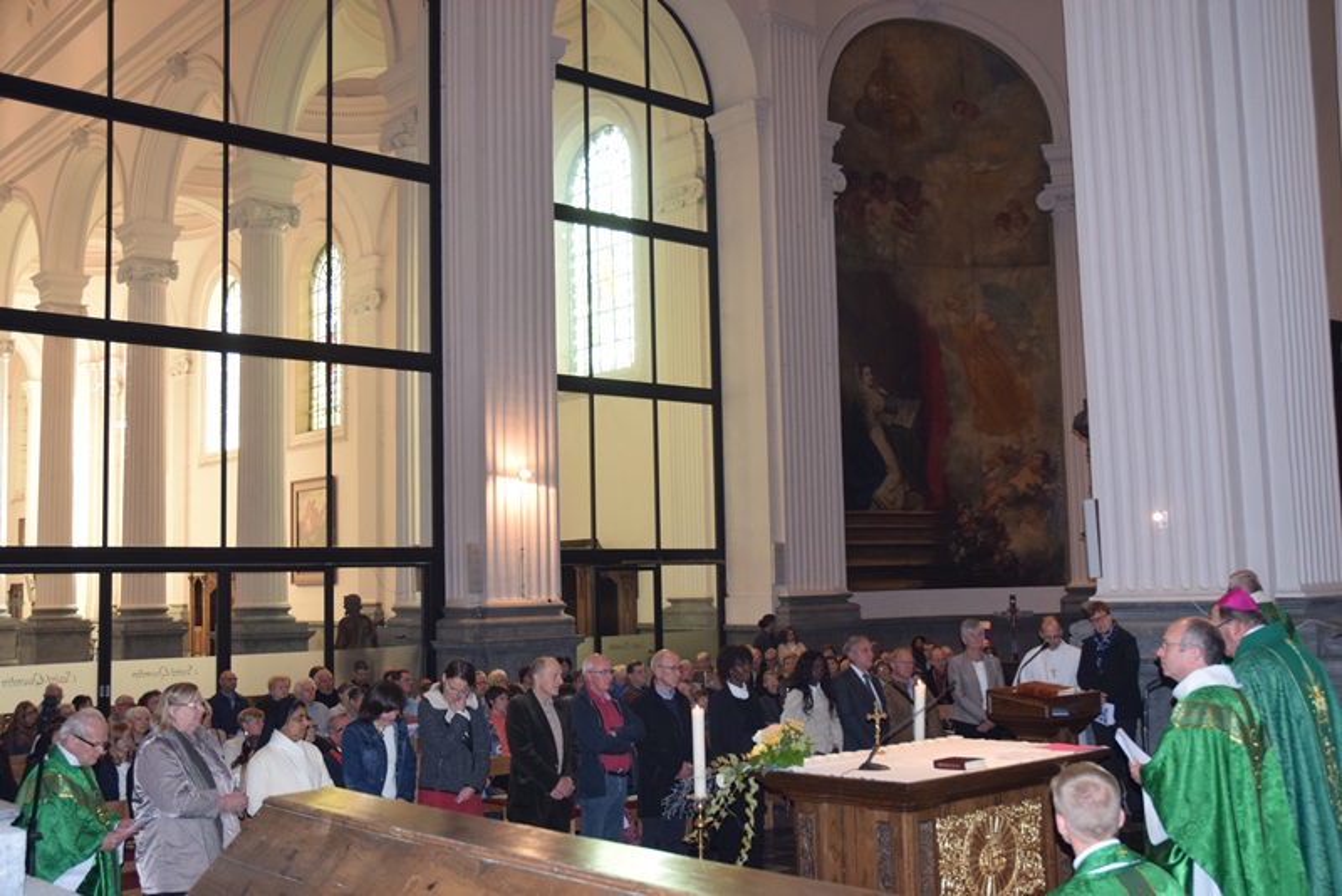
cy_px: 448
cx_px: 671
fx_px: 1398
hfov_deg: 51.3
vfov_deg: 35.5
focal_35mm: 38
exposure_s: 1/80
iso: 800
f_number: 4.5
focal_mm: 25
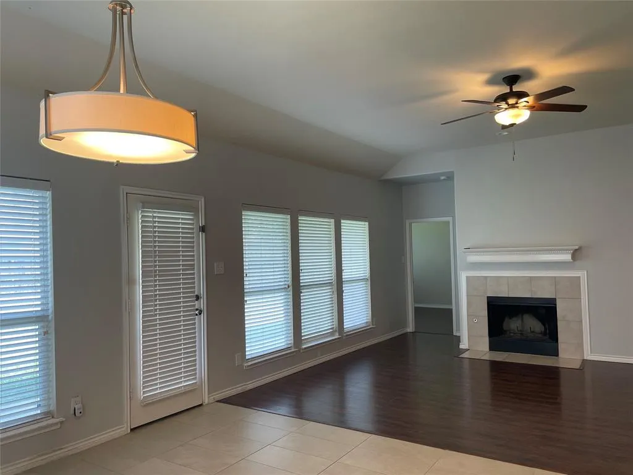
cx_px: 316
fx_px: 475
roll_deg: +2.0
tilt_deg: +1.9
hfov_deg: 67.3
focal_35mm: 26
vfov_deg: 53.1
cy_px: 238
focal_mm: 4.2
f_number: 1.6
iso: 80
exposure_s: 1/120
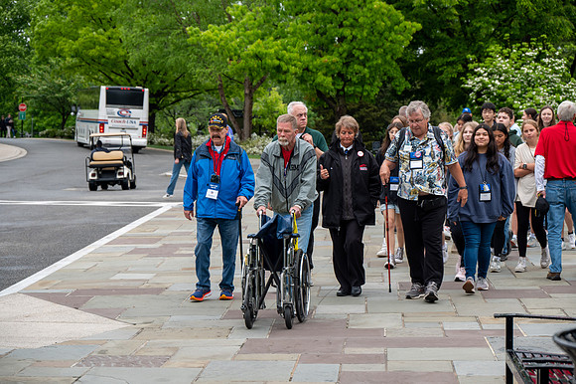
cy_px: 192
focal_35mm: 94
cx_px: 288
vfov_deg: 14.5
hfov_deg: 21.7
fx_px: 1503
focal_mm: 94
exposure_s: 1/100
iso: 125
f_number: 6.3
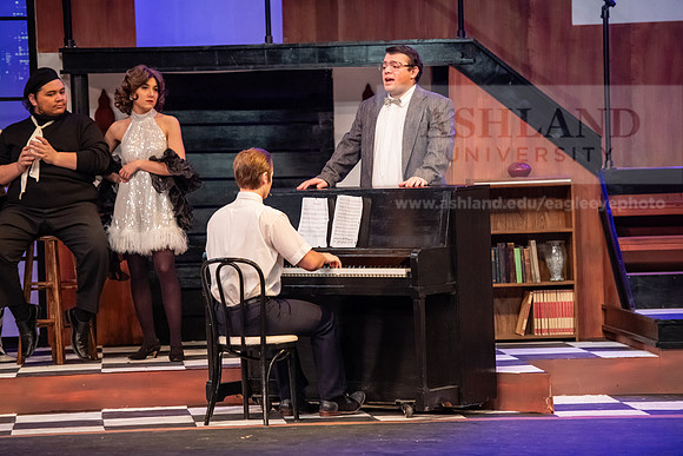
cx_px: 342
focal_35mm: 160
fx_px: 3036
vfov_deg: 8.6
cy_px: 228
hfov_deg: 12.8
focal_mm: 160
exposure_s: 1/200
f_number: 3.2
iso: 3200
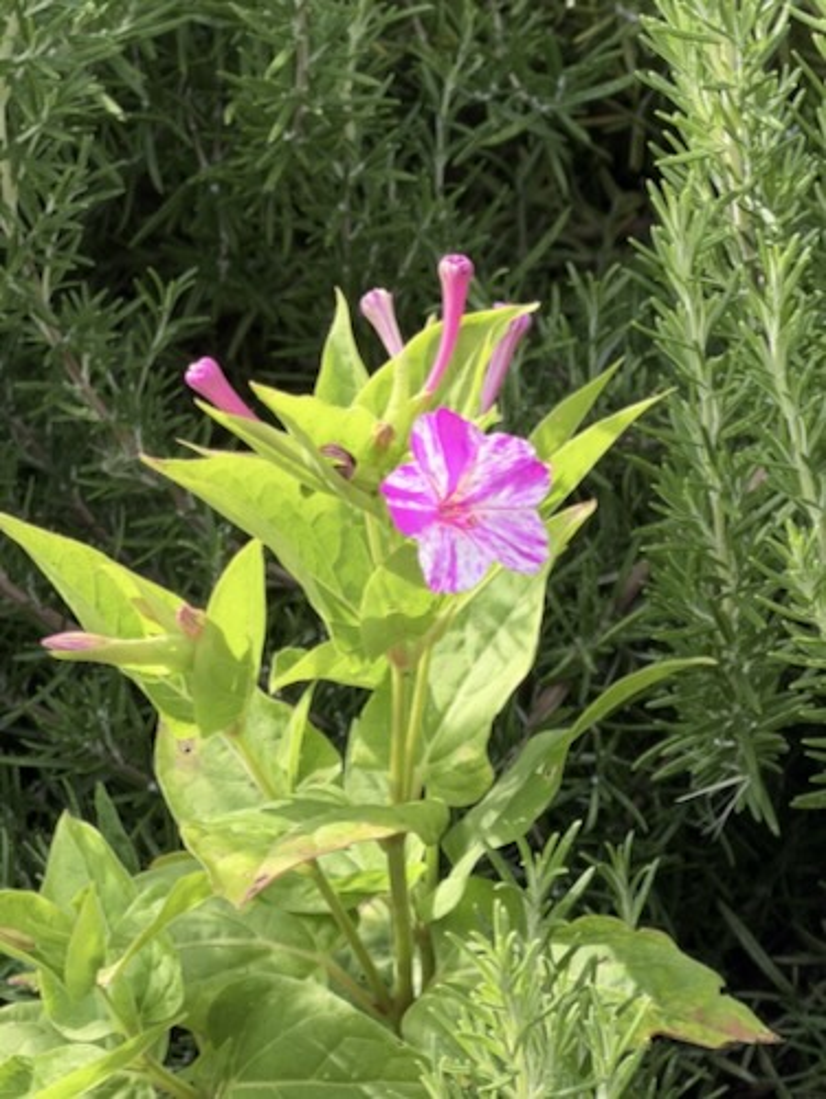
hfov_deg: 7.4
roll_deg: +1.2
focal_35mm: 200
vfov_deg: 9.9
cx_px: 413
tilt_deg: -34.0
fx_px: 6352
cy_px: 550
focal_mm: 16.89
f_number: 2.8
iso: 50
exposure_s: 1/553
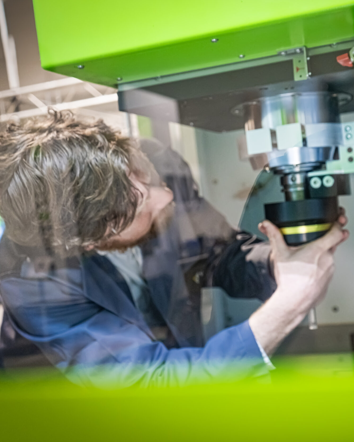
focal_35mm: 46
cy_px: 219
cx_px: 293
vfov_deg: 40.3
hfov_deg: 31.7
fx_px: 602
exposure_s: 1/160
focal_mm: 32
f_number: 4
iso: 2500
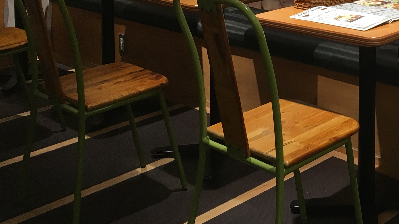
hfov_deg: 31.3
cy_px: -67
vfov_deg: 17.9
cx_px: 379
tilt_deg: -6.7
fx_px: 666
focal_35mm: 63
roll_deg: -0.4
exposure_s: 1/30
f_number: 2.2
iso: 64
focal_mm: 4.15
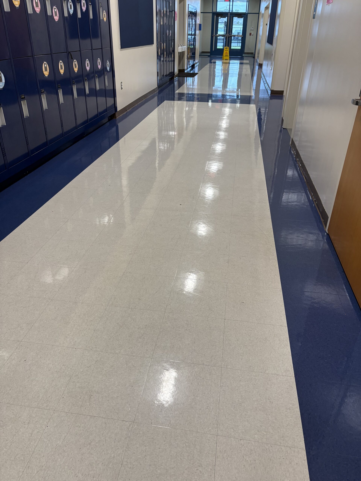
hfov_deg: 53.1
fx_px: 362
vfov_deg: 67.3
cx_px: 180
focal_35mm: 26
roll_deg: -1.7
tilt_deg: -28.8
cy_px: 240
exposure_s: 1/120
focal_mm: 5.96
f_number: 1.6
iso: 125
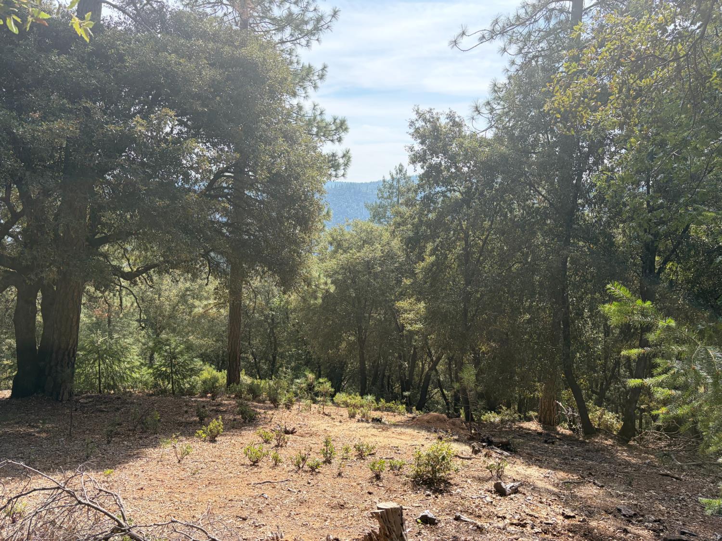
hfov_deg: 67.3
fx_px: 542
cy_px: 270
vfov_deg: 53.1
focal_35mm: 26
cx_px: 361
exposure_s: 1/1587
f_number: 1.6
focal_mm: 5.96
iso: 64
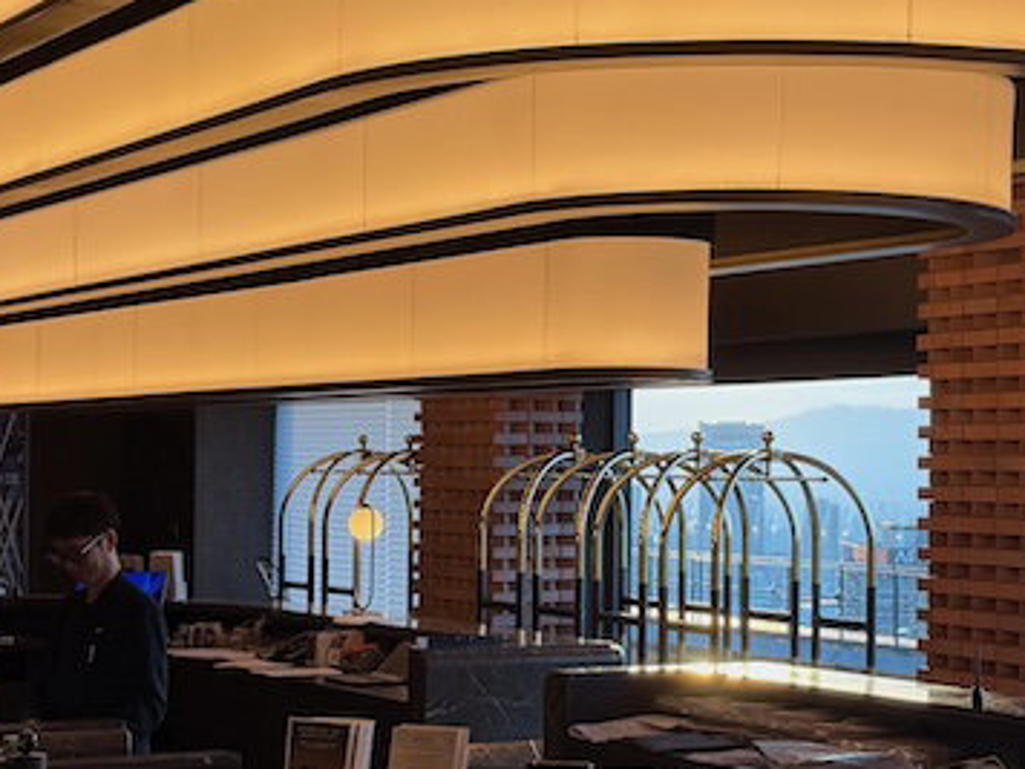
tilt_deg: +0.9
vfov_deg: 18.2
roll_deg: -0.1
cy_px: 449
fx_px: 2398
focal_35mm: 81
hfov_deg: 24.1
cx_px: 582
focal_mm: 6.76
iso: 64
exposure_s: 1/121
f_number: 1.78
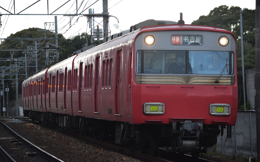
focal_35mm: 169
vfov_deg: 7.8
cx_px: 130
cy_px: 81
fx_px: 1197
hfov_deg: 12.4
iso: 800
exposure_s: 1/1000
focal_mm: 110
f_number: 5
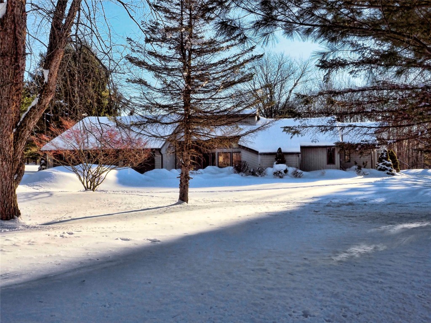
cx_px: 216
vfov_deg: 37.7
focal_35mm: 38
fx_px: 473
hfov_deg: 49.0
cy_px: 162
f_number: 16
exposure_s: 1/200
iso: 640
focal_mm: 19
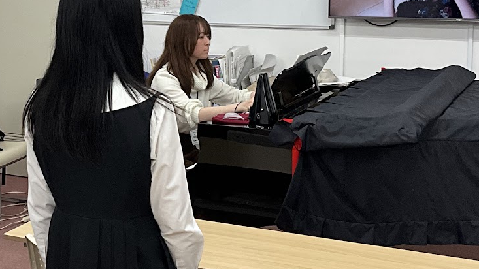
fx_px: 876
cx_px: 133
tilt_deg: -7.8
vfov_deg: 17.4
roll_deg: +0.0
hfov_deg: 30.2
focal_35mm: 69
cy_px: 74
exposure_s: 1/100
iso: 64
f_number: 1.8
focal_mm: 3
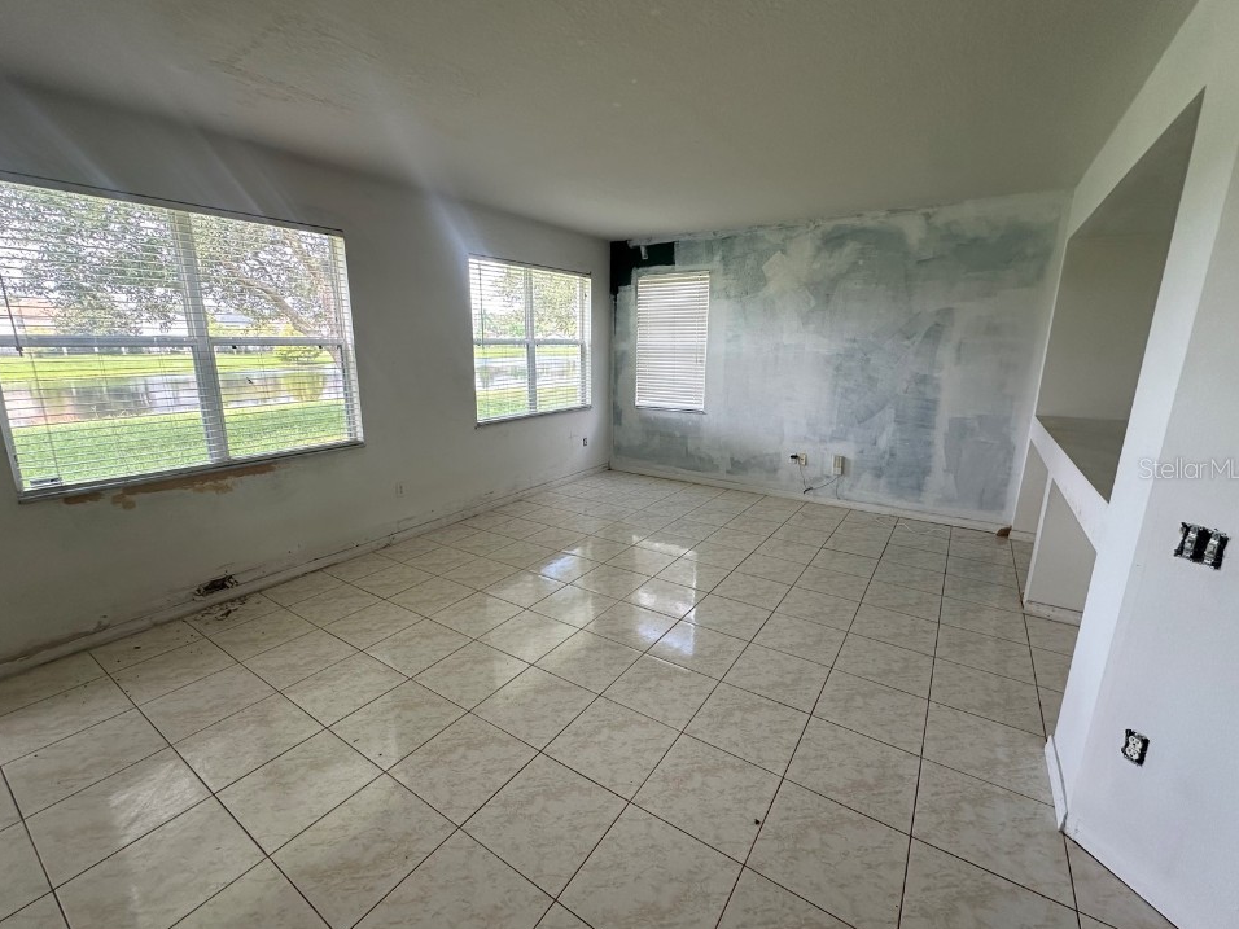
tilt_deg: -12.6
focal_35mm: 15
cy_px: 468
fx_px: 537
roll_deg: -0.2
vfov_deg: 81.7
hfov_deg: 98.1
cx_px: 597
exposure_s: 1/99
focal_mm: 2.22
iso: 80
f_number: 2.2
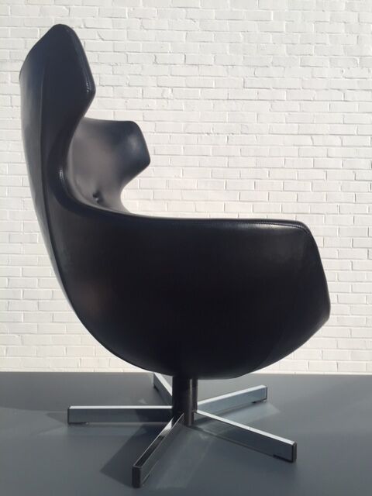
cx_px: 186
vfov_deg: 61.7
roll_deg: -0.3
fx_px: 416
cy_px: 248
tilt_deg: +1.7
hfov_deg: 48.2
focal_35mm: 29
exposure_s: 1/3300
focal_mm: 4.15
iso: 32
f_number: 2.2
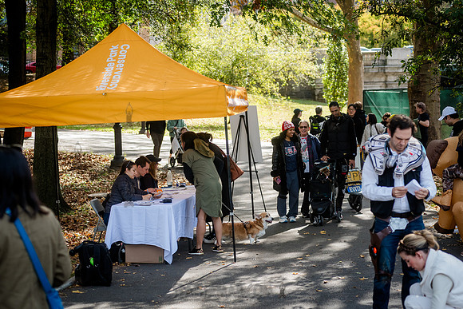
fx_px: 1029
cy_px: 154
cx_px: 232
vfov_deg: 17.1
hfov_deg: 25.4
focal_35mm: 80
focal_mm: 80
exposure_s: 1/800
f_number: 4
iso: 1000
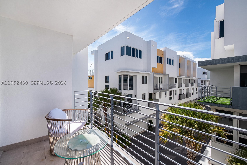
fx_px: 96
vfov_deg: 81.2
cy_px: 82
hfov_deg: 104.3
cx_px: 124
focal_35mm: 14
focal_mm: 7
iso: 100
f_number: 5.6
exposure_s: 1/160
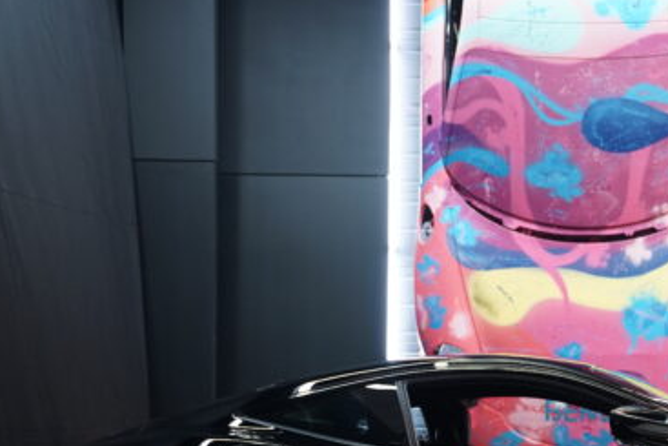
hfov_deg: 27.5
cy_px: 457
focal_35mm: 70
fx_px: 1304
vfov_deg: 18.8
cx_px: 621
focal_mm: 33.6
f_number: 2.8
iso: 1250
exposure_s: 1/60
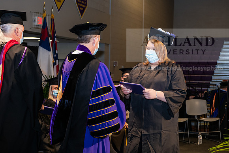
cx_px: 114
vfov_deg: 21.9
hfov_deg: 32.4
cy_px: 76
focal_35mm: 62
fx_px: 394
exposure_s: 1/200
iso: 1600
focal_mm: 62
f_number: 6.3
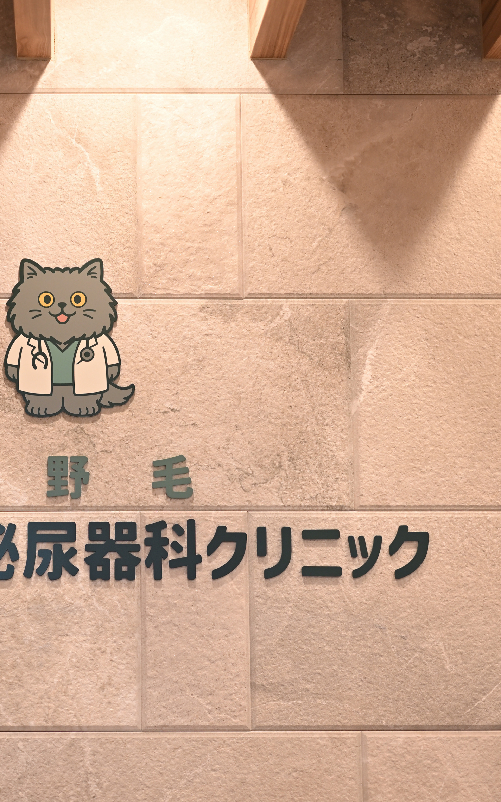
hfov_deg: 16.3
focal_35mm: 79
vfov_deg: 26.1
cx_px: 65
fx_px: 1726
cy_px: 401
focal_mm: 50
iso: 250
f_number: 1.4
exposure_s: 1/80
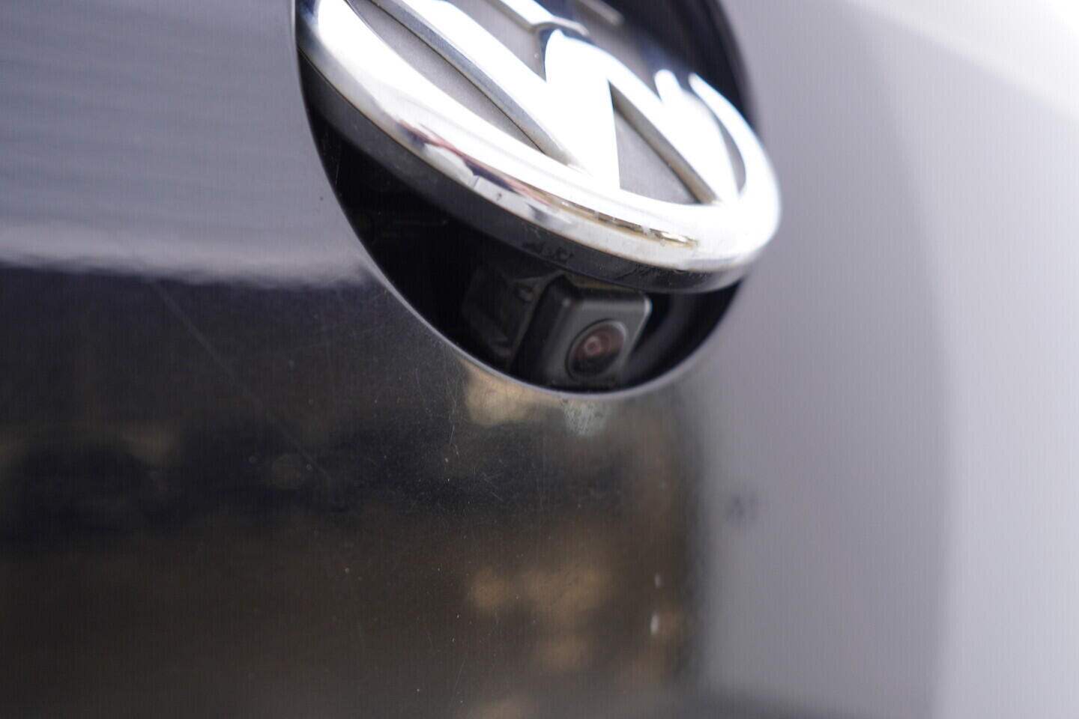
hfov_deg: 53.1
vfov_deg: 36.9
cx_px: 540
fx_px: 1079
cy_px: 360
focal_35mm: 36
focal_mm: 24
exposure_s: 1/40
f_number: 2.8
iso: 200
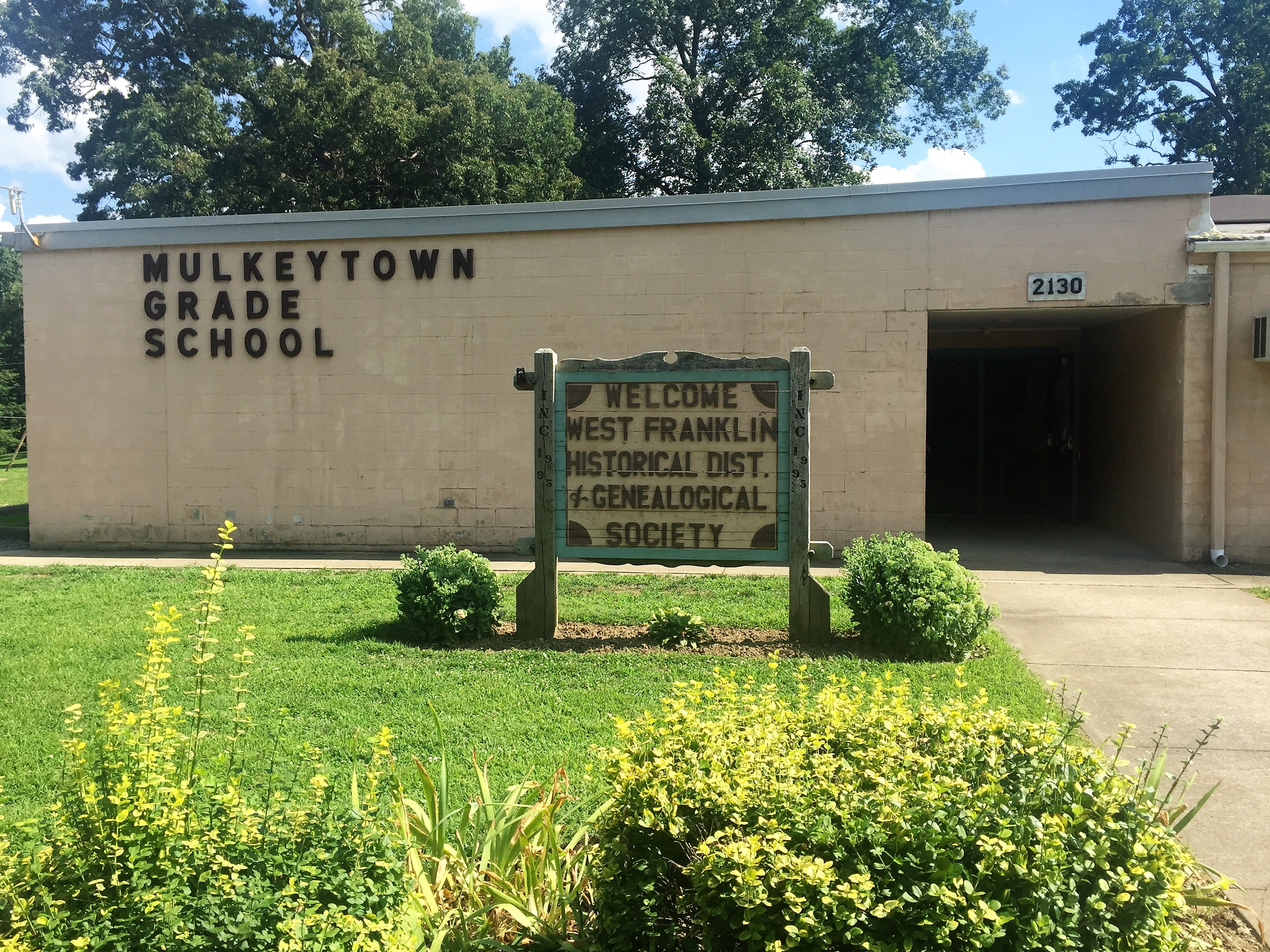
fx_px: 1064
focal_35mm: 29
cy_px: 476
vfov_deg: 48.2
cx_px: 635
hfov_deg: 61.7
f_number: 2.2
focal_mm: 4.15
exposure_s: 1/1199
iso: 32
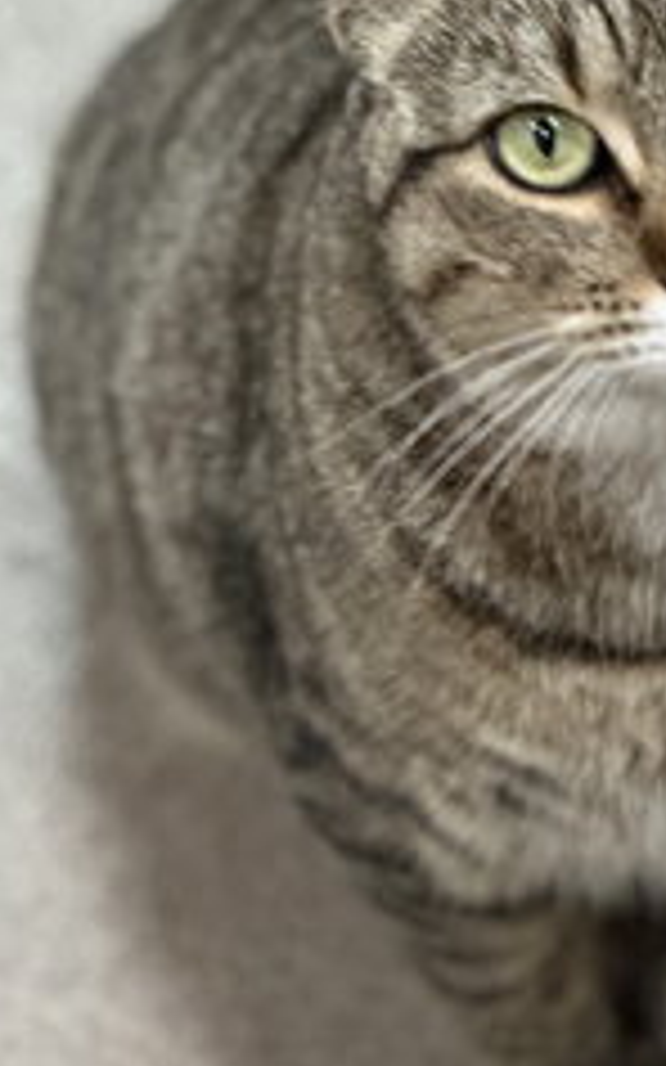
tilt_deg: -47.6
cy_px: 335
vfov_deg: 9.1
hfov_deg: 5.7
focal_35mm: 230
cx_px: 536
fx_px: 6683
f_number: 2.8
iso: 200
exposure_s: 1/40
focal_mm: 9
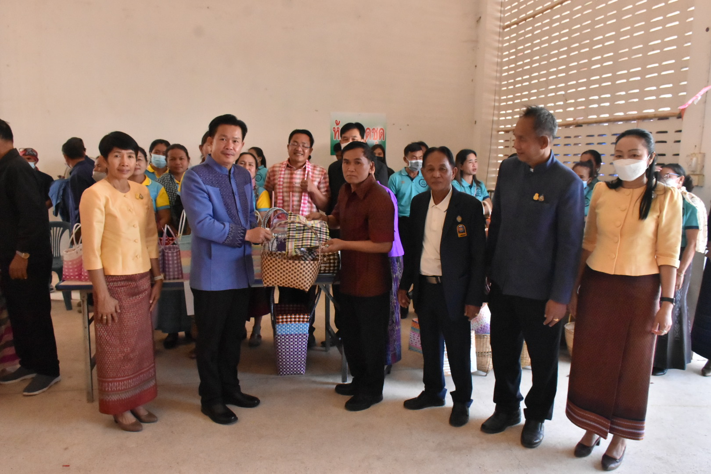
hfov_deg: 67.4
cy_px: 237
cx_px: 356
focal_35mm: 27
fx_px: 533
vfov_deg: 47.9
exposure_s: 1/250
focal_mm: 18
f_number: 8
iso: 4000
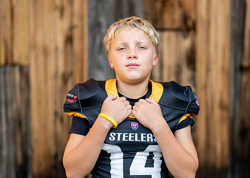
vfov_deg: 18.3
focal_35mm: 78
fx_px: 553
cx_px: 140
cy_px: 117
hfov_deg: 25.4
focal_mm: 50
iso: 100
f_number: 1.2
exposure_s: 1/2000
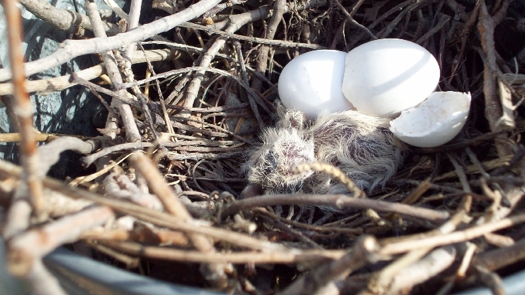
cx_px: 264
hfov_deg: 25.0
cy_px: 127
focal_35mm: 85
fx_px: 1183
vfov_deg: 14.2
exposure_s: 1/307
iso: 80
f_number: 4.2
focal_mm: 12.8
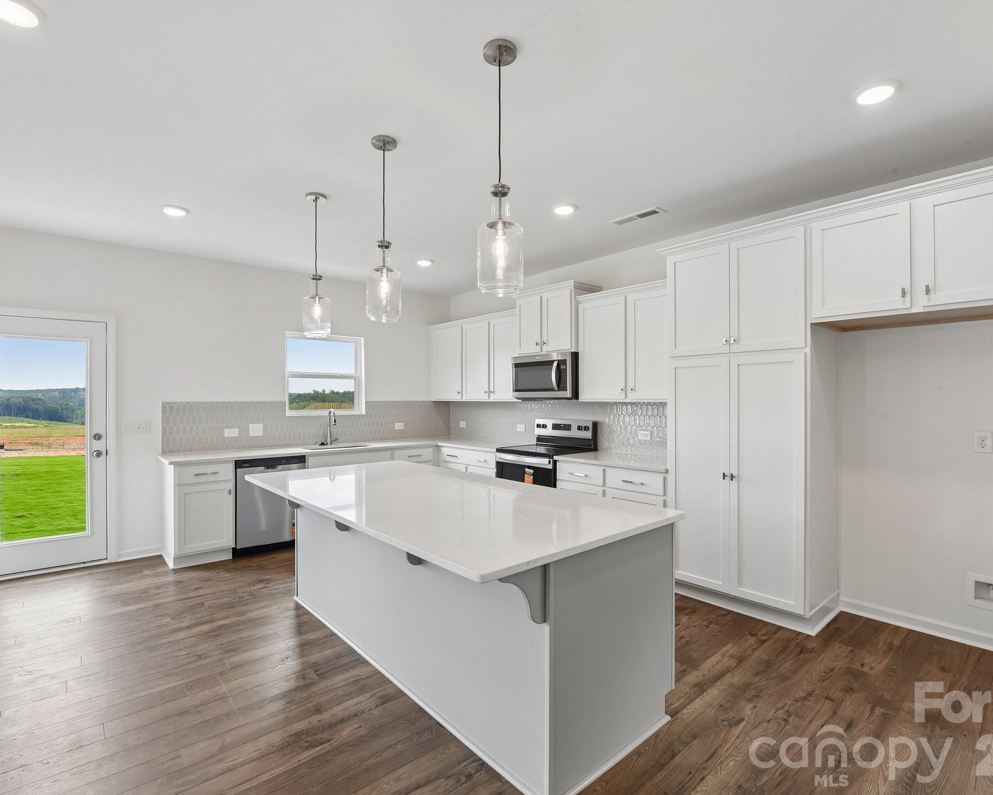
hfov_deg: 89.6
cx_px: 502
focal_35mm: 17
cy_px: 397
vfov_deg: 77.0
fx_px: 500
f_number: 11
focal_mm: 15
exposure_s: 1/15
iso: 200
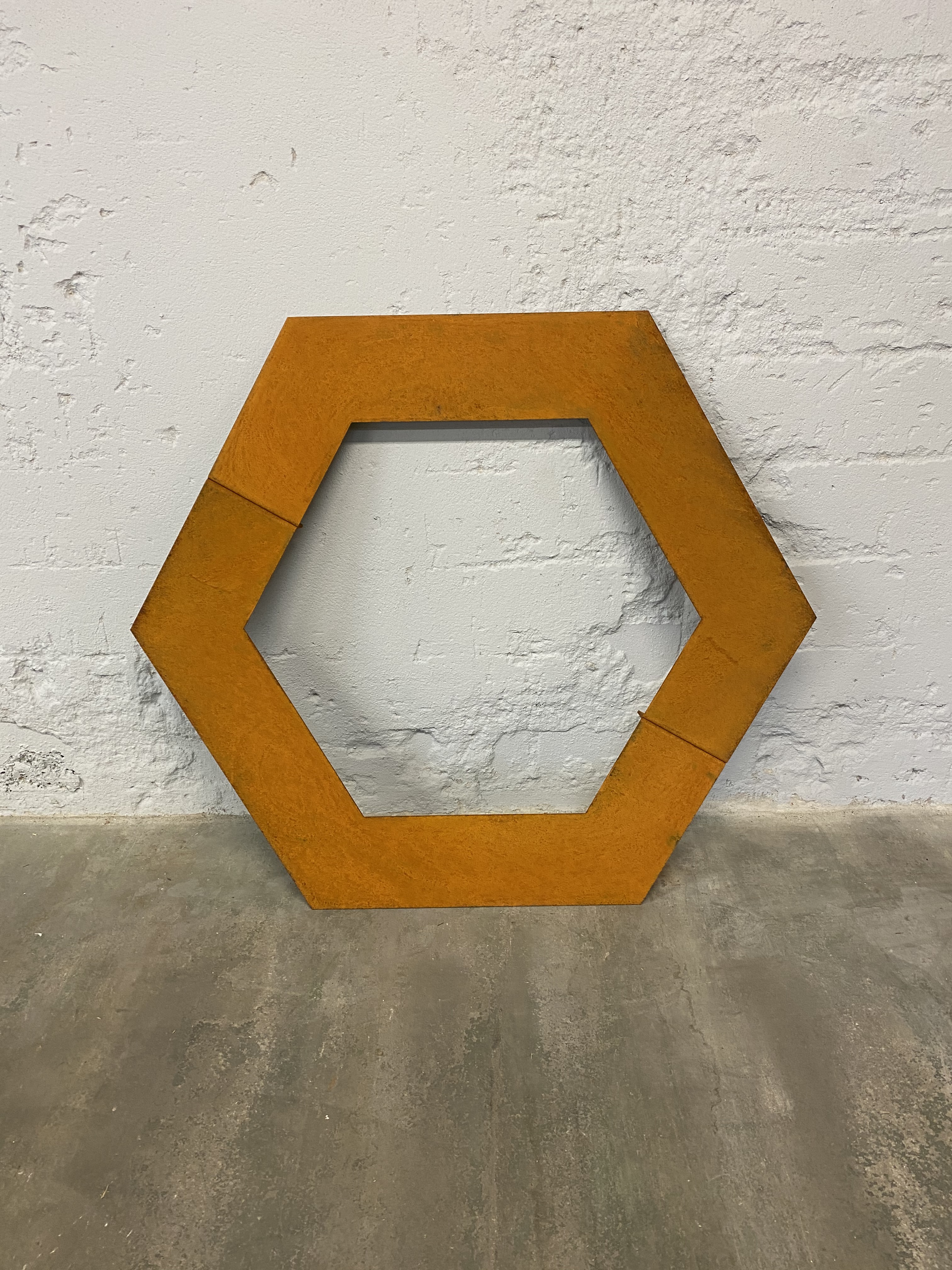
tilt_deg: -23.9
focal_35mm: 26
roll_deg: -1.0
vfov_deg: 67.3
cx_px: 476
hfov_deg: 53.1
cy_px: 635
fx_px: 953
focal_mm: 4.25
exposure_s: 1/50
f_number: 1.8
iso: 100
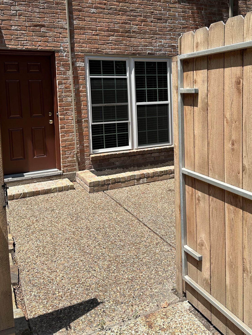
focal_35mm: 33
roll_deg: +1.6
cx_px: 150
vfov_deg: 54.6
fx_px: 320
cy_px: 121
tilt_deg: -4.6
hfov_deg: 42.8
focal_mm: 6.86
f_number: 1.78
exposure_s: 1/3861
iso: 80
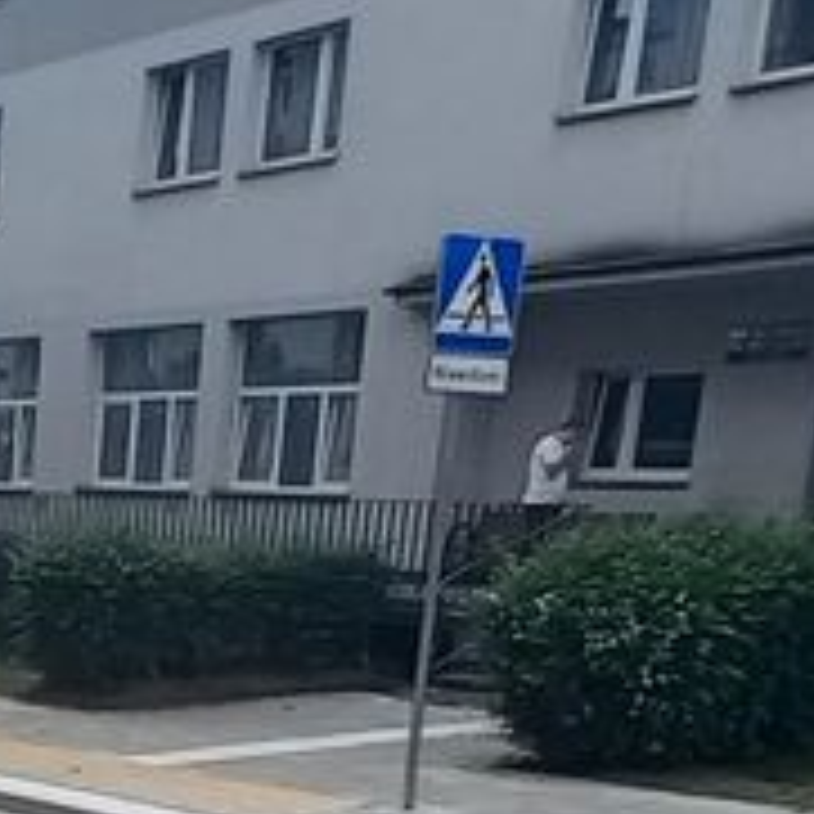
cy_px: 926
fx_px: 1729
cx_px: -279
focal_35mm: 65
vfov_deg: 24.5
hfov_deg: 23.1
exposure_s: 1/1147
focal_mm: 1.42
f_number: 2.2
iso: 40
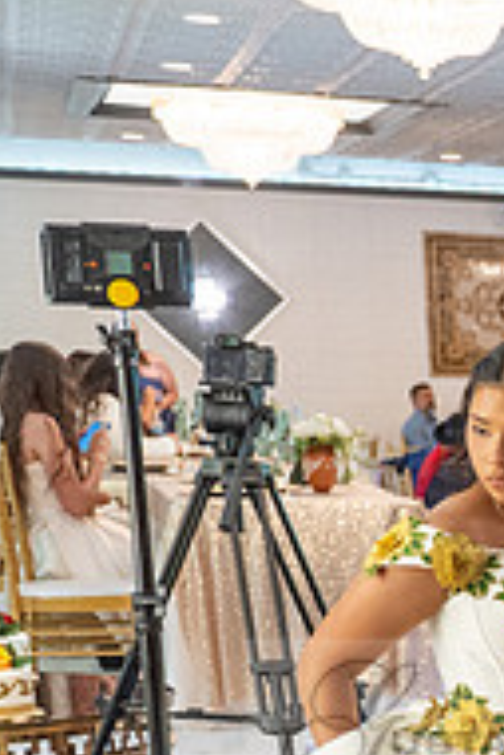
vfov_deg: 16.1
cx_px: 1420
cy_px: 948
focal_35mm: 121
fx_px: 2536
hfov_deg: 9.4
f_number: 3.2
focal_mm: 24
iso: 640
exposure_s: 1/160
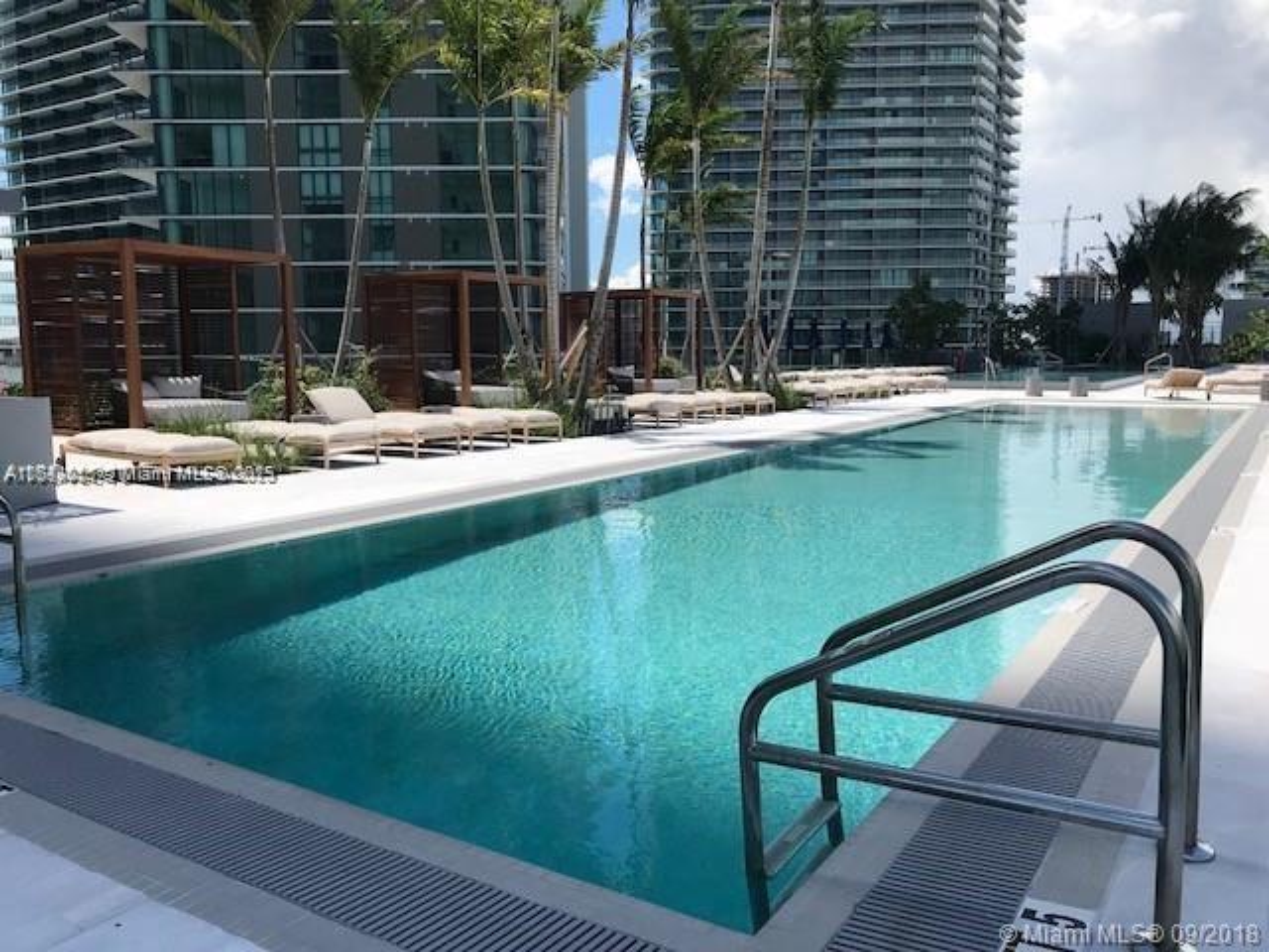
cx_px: 634
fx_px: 1026
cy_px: 476
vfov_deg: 49.7
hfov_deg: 63.4
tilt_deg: -5.5
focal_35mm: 28
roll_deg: -0.3
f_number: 1.8
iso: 20
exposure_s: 1/2660
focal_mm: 3.99
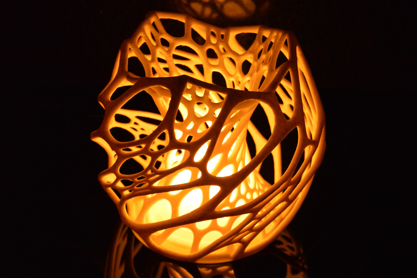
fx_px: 521
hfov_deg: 43.6
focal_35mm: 45
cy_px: 139
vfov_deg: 29.8
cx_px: 208
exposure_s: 1/15
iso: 1600
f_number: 4.2
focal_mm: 30
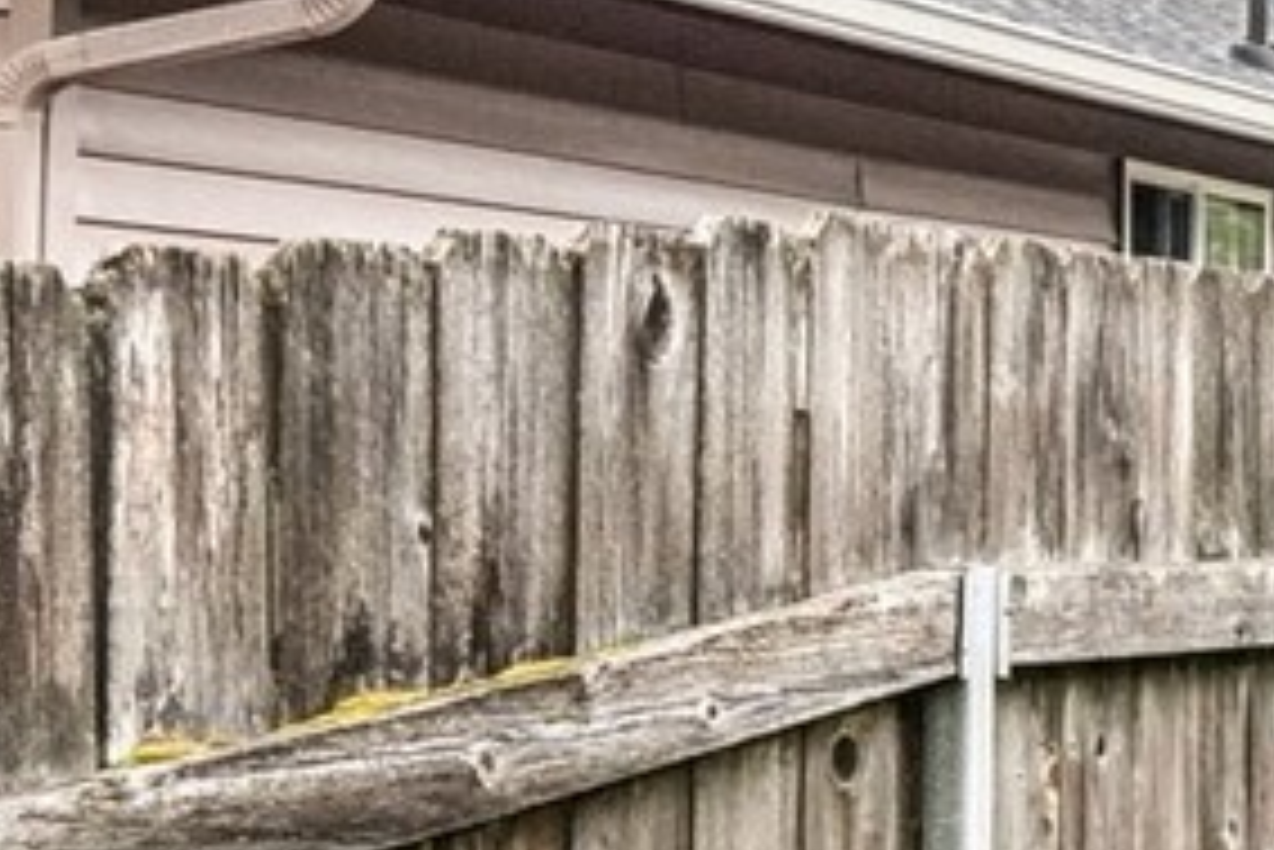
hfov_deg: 13.7
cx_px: 3212
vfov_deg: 14.2
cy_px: 623
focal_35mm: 96
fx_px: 3399
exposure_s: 1/160
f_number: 8
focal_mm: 16
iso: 400
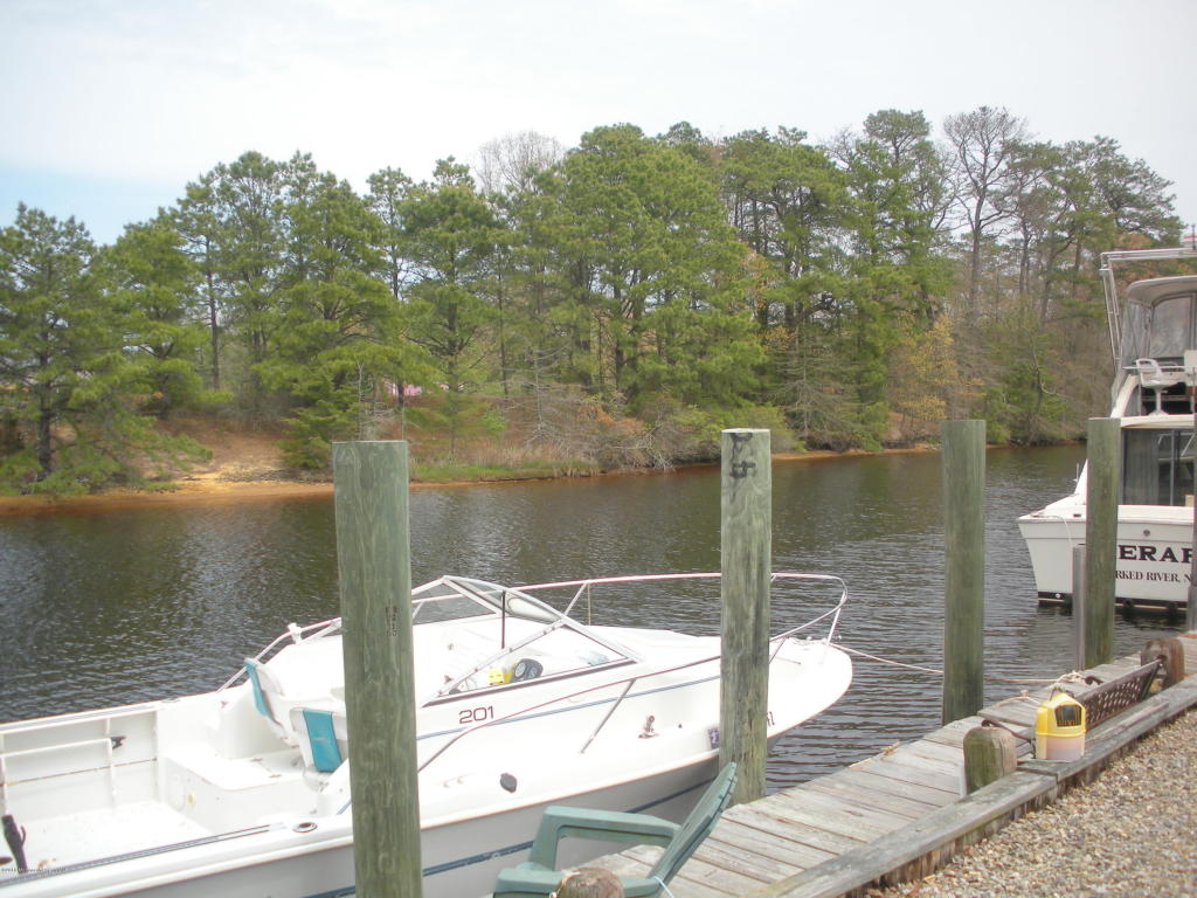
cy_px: 449
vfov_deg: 40.7
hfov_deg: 52.6
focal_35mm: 35
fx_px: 1210
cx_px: 598
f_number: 3.5
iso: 92
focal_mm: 6.3
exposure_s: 1/709
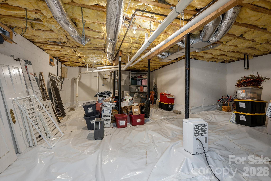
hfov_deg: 96.7
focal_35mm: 16
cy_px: 90
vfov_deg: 73.8
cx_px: 136
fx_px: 121
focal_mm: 16
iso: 320
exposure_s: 1/1.67
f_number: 7.1
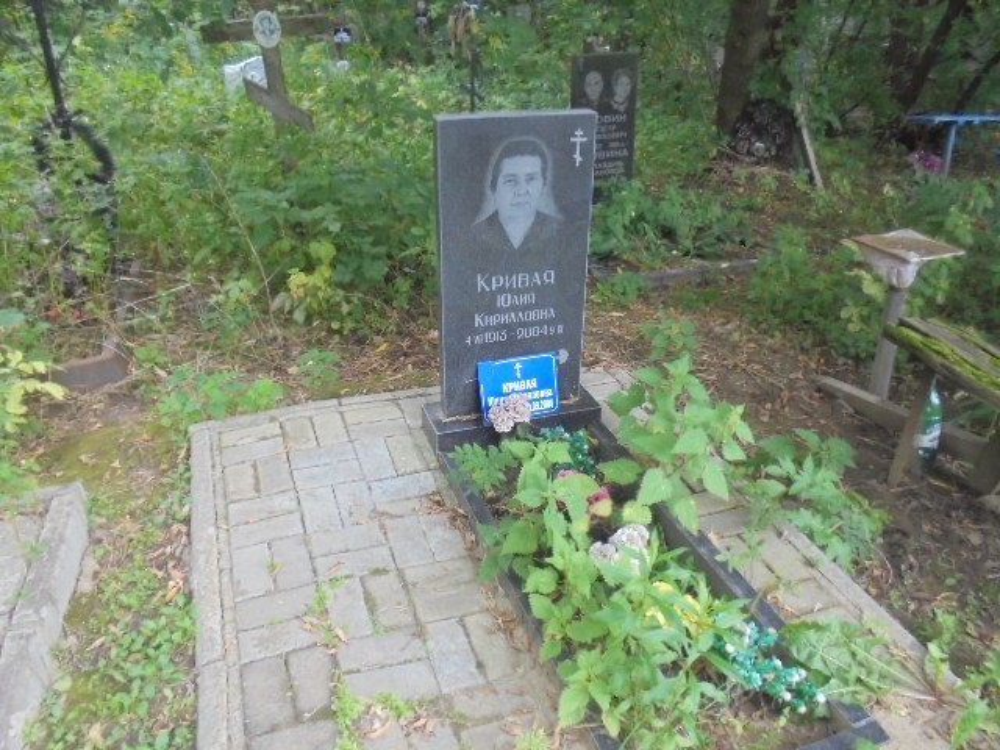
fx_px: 751
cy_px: 375
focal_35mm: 26
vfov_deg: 53.1
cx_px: 500
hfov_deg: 67.3
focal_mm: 4.6
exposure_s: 1/125
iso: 400
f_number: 3.5
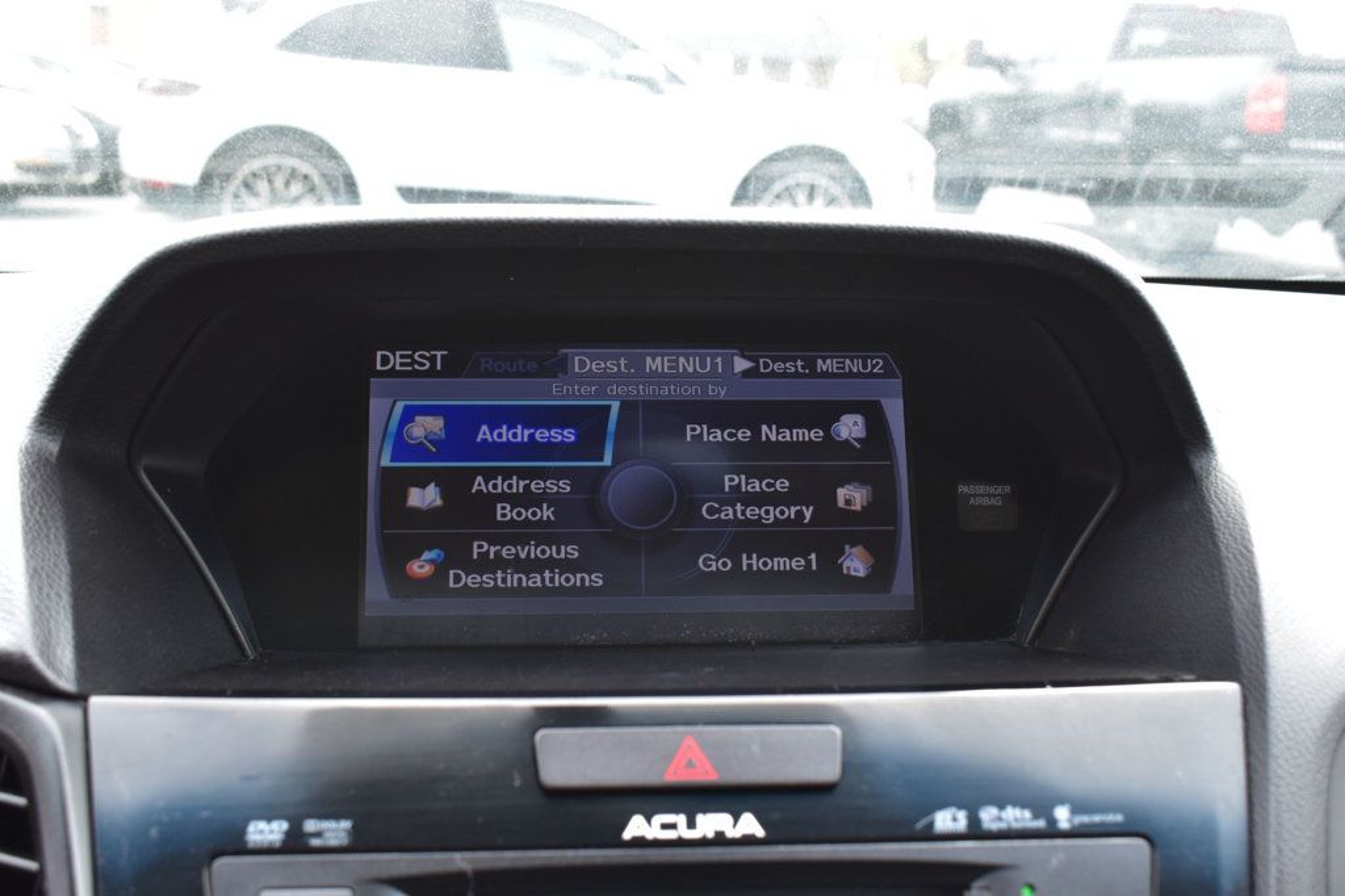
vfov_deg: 33.0
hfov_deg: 47.9
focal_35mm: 40
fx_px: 1513
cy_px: 448
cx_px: 672
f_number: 8
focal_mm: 27
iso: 400
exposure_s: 1/60
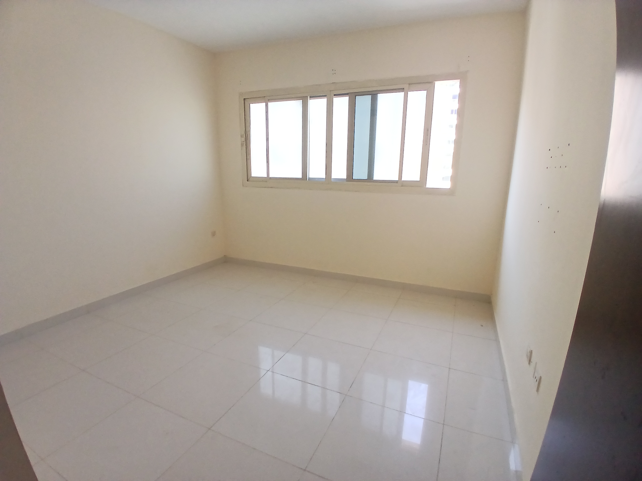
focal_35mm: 17
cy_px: 240
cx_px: 321
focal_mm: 1.4
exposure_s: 1/33.3
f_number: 2.2
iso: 100
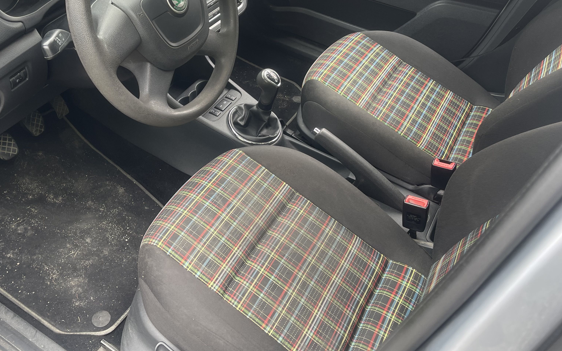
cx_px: 226
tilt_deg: -40.3
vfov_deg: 35.7
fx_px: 536
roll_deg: -7.2
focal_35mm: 35
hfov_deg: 54.9
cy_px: 104
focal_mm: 5.1
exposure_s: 1/121
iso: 64
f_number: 1.6
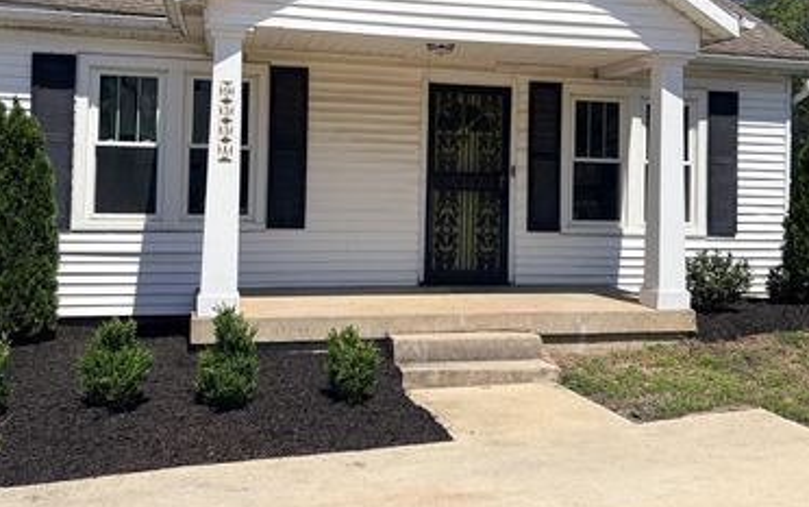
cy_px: 173
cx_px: 420
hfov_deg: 52.7
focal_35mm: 37
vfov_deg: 34.2
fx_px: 816
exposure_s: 1/7813
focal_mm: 5.96
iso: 50
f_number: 1.6
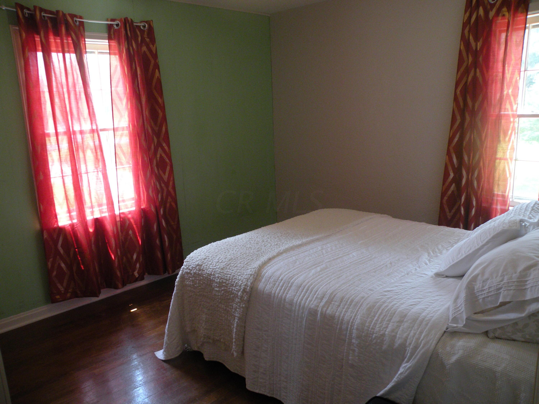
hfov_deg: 65.3
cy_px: 202
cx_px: 270
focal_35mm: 27
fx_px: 420
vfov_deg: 51.4
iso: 201
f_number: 2.8
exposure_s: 1/60.5
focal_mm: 4.7
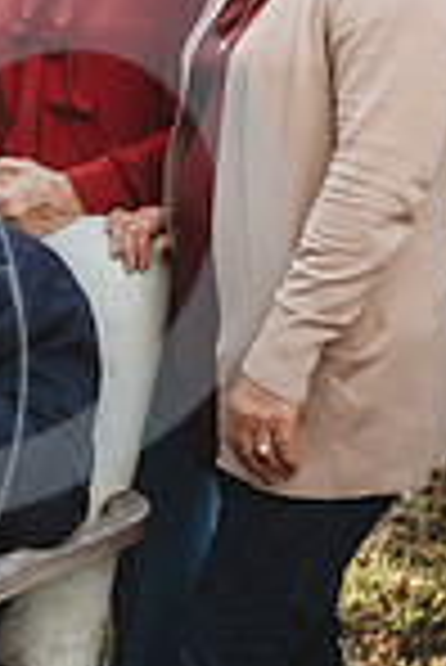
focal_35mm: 88
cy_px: 22
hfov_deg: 14.7
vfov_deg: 22.3
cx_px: -189
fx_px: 1631
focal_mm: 29
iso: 100
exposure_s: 1/160
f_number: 2.8
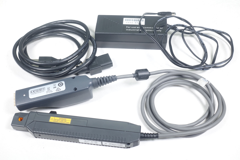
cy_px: 80
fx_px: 327
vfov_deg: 27.5
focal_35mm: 49
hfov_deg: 40.3
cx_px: 120
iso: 125
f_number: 5.6
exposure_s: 1/80
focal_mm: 18.1
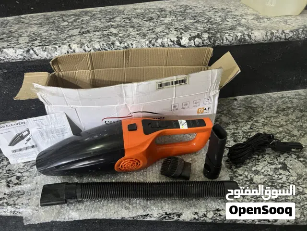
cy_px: 116
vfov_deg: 53.1
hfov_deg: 67.3
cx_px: 154
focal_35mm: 26
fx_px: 231
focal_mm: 5.7
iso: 400
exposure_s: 1/33
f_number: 1.5
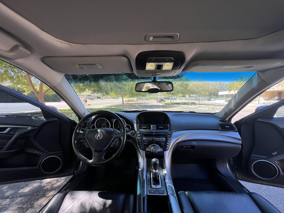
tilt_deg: -3.3
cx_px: 142
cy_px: 106
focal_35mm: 13
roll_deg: -1.7
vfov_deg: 89.9
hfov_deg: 106.2
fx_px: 107
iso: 32
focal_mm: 1.57
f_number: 1.8
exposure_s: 1/115
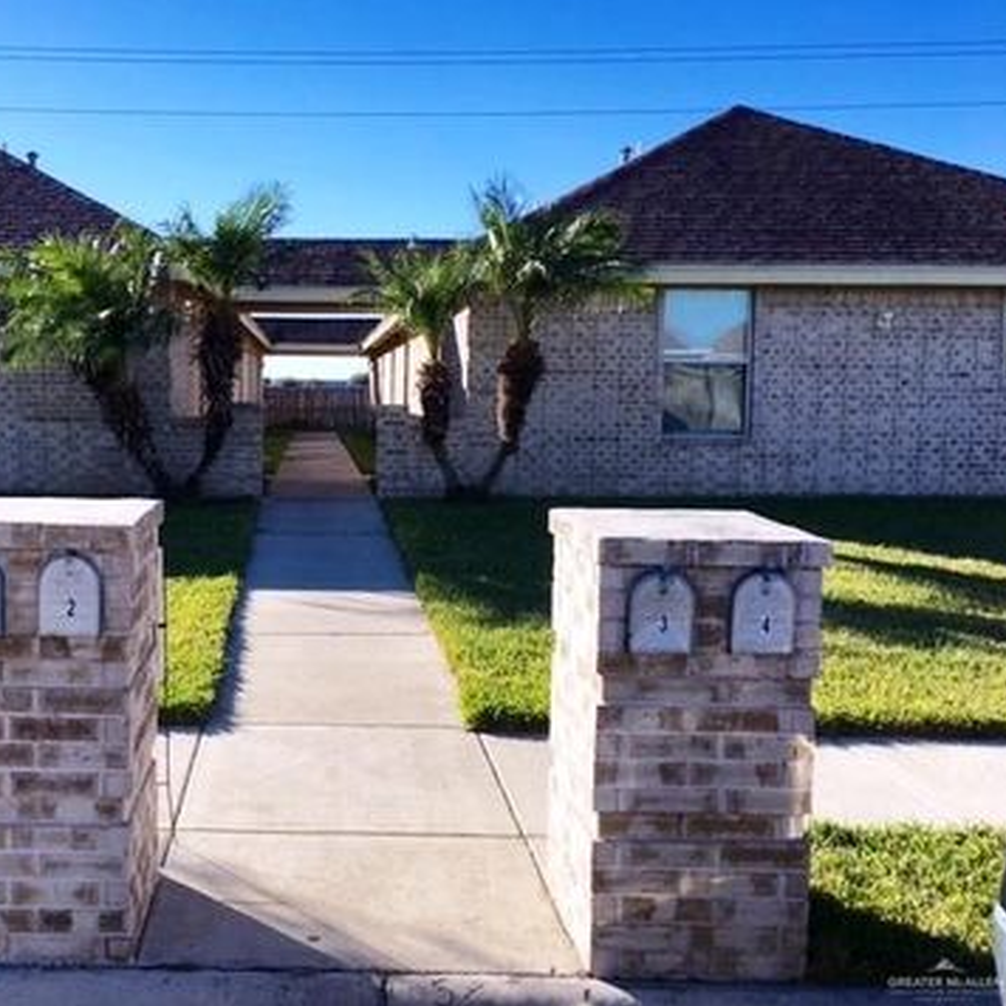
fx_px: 1184
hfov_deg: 45.1
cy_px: 482
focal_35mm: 36
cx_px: 308
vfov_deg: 46.0
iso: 25
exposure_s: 1/1241
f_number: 2.2
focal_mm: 4.15
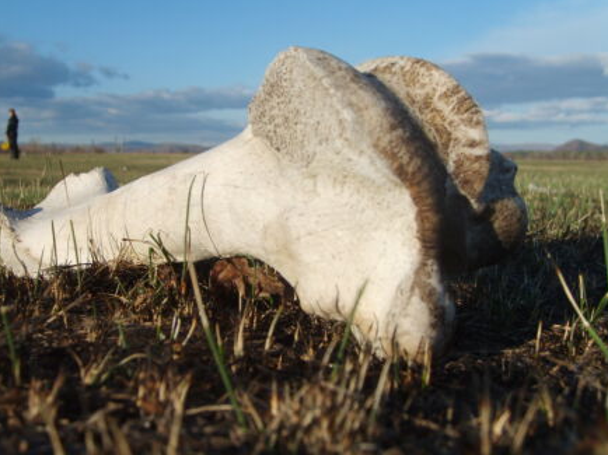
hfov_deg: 45.7
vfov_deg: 35.0
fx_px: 720
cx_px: 262
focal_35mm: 41
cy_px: 195
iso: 50
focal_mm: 5.8
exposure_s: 1/1000
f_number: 2.8
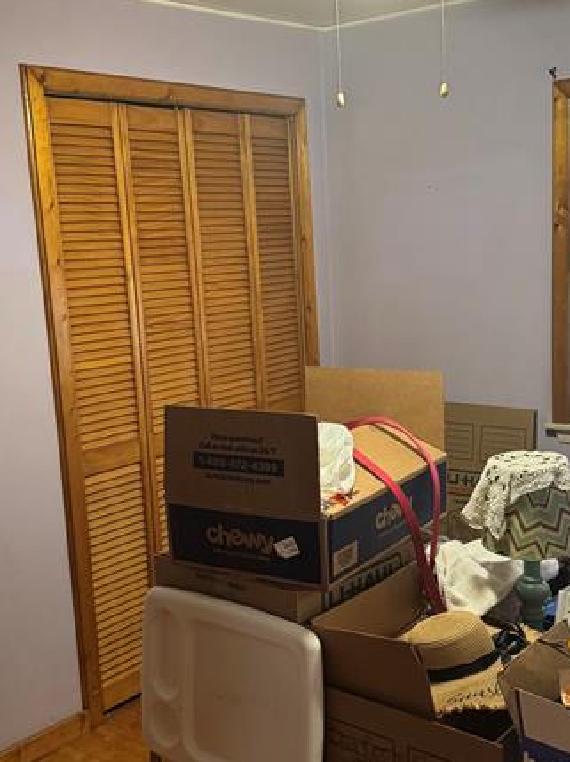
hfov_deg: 33.5
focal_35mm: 43
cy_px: 394
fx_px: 945
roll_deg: +3.9
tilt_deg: -9.8
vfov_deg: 43.9
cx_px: 313
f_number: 1.78
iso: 800
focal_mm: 6.76
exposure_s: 1/60
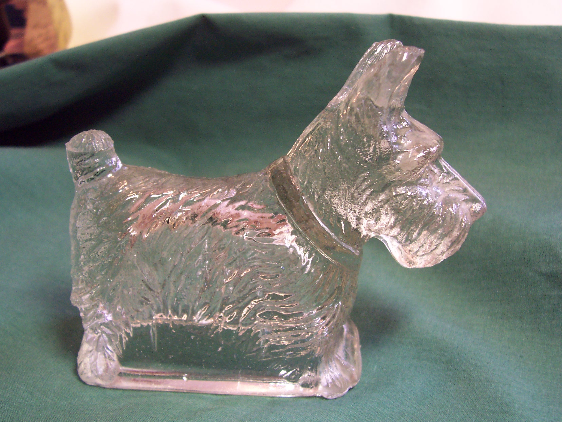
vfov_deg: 38.7
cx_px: 281
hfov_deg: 50.1
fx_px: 601
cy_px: 211
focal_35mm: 37
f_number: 2.8
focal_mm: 5.6
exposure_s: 1/20
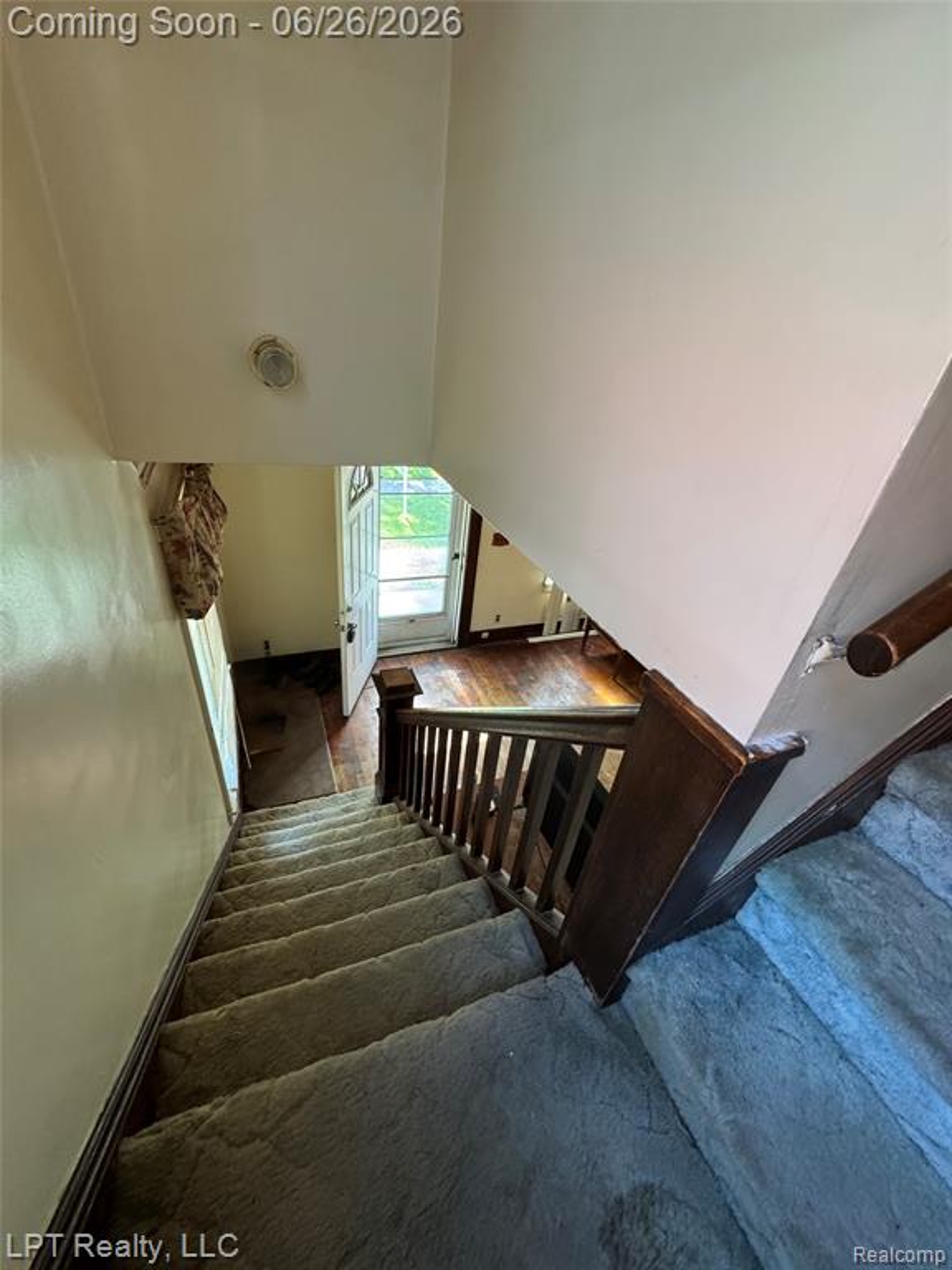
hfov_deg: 85.7
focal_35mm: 14
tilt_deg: -33.2
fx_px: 513
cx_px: 476
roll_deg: -6.6
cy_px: 635
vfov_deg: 102.1
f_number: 2.2
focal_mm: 2.22
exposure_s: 1/75
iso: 320
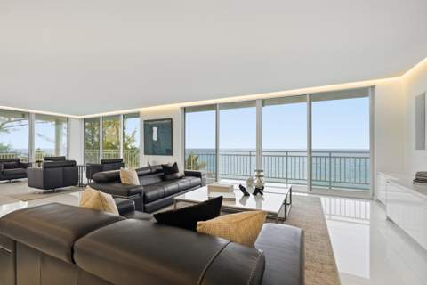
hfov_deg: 95.0
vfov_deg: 72.1
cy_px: 142
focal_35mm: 16
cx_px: 214
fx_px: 196
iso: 250
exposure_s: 1/200
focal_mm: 16.5
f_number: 5.6
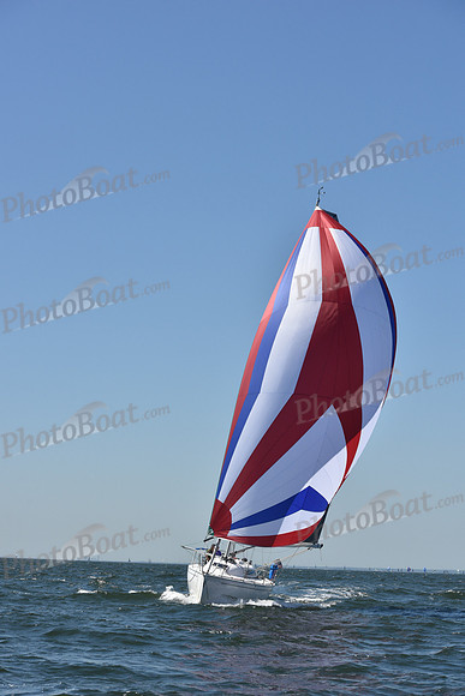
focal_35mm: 70
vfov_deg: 28.8
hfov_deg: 19.5
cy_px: 348
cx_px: 232
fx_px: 1355
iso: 250
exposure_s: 1/1250
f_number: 8
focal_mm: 70
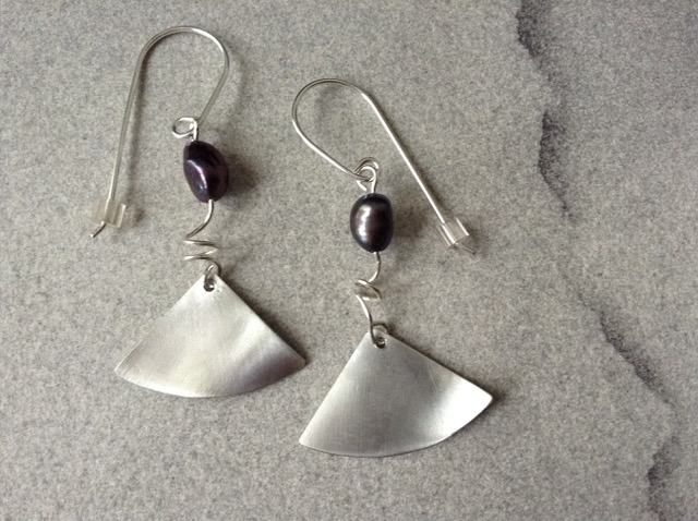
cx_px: 349
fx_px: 664
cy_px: 260
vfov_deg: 42.8
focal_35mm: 33
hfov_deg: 55.4
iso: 160
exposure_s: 1/24
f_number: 2.4
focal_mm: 3.3
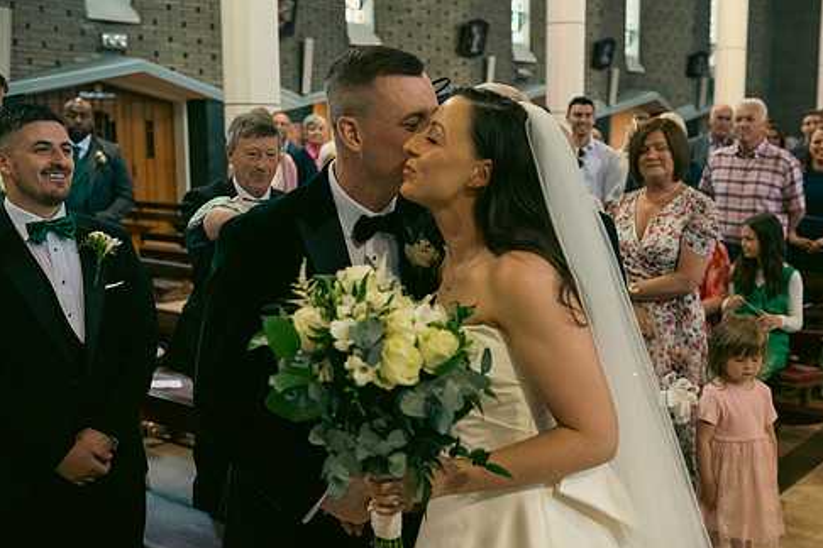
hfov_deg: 45.3
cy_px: 270
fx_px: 983
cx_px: 461
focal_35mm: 43
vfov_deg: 31.2
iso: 1000
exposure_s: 1/160
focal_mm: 36
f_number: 3.5
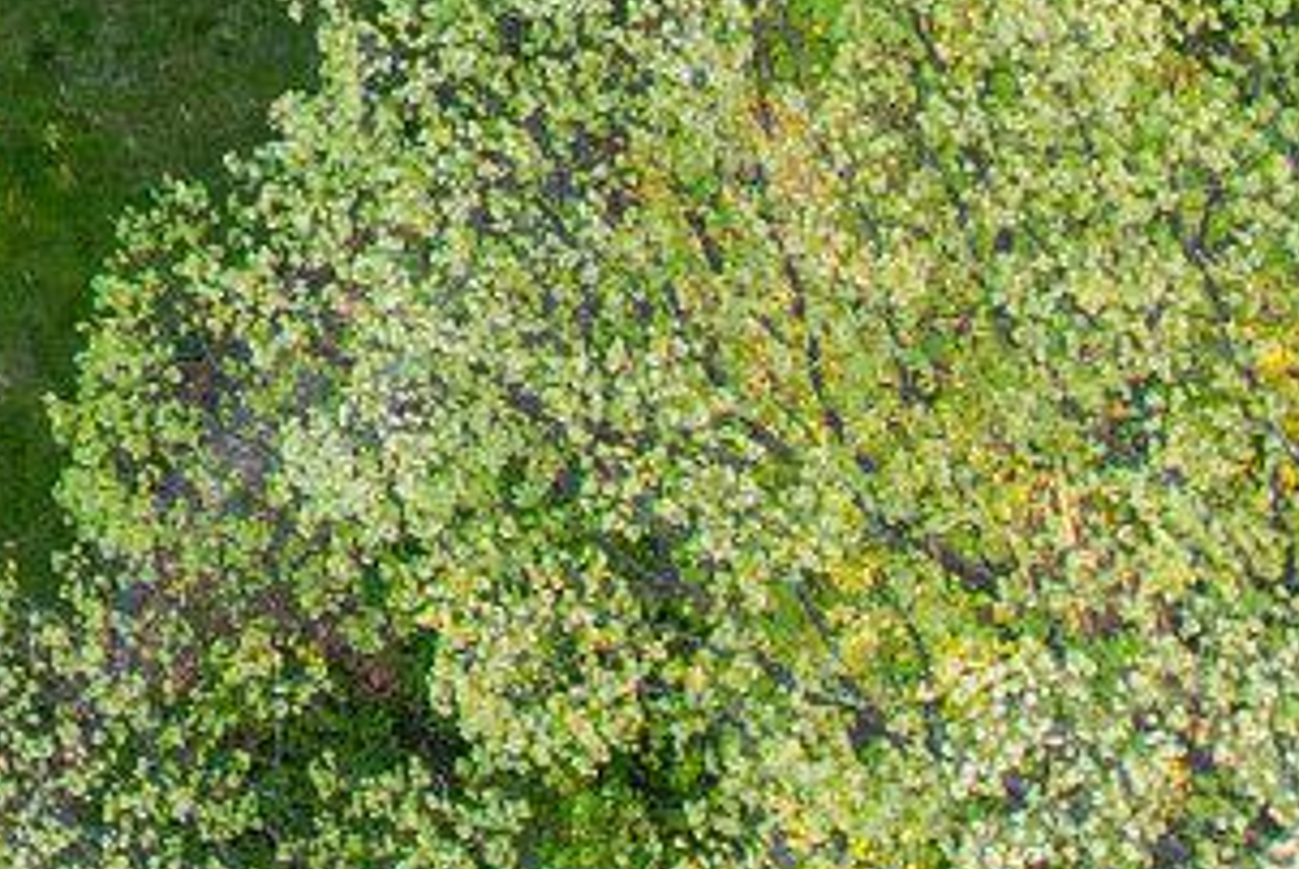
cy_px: -1783
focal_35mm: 149
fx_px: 5381
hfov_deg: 12.6
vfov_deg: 7.9
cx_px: -1028
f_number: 2.8
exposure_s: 1/30
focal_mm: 8.38
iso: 100
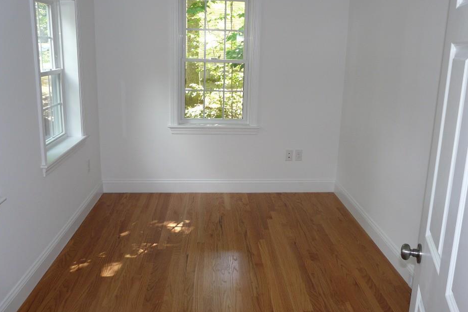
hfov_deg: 58.7
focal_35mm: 32
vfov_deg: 41.1
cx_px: 251
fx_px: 416
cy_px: 140
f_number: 2.8
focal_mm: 4.6
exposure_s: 1/30
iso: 100
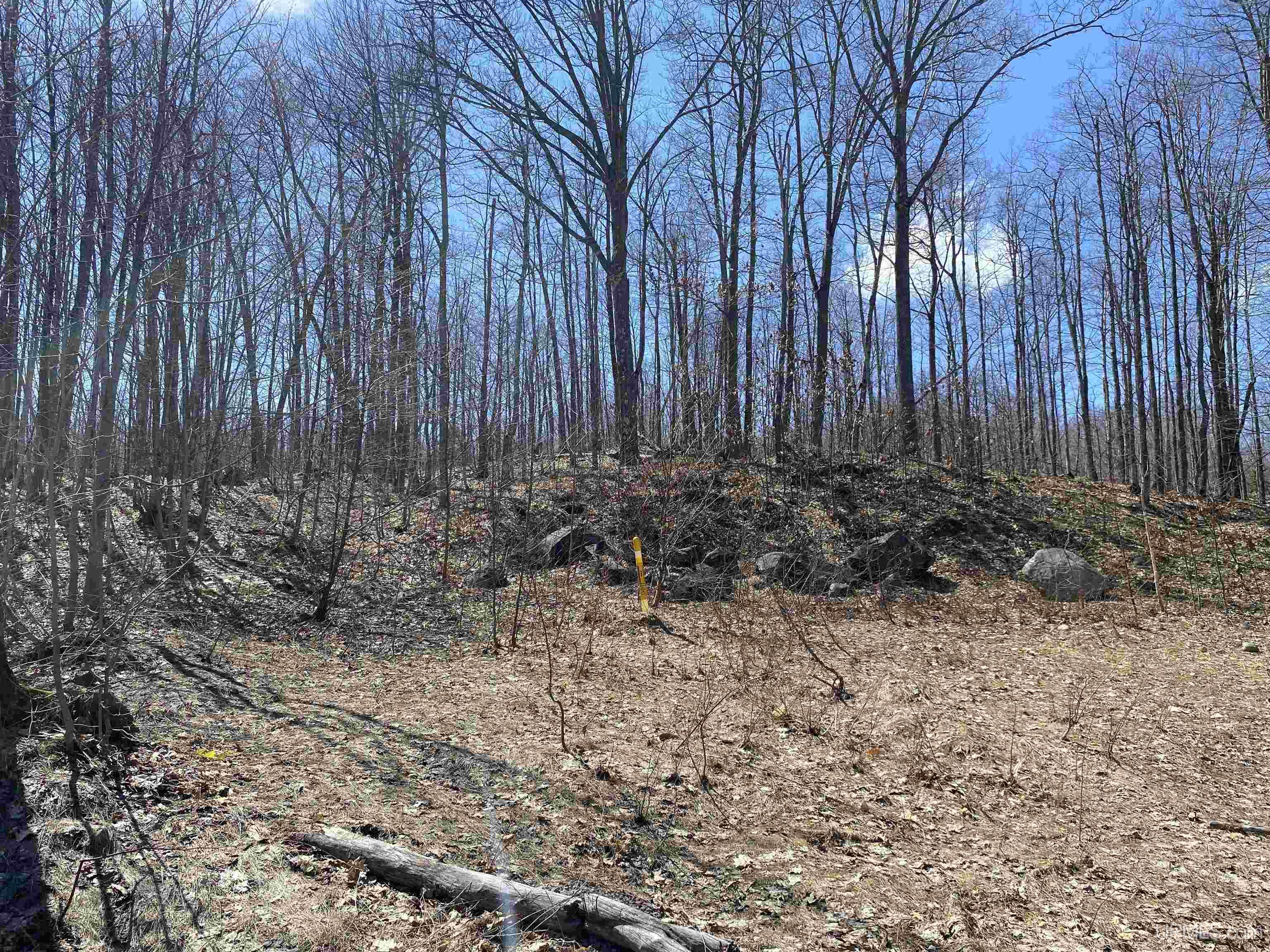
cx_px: 635
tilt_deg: +10.0
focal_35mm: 26
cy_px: 476
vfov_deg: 53.1
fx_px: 954
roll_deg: +0.8
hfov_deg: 67.3
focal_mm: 4.25
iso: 32
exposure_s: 1/1961
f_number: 1.8
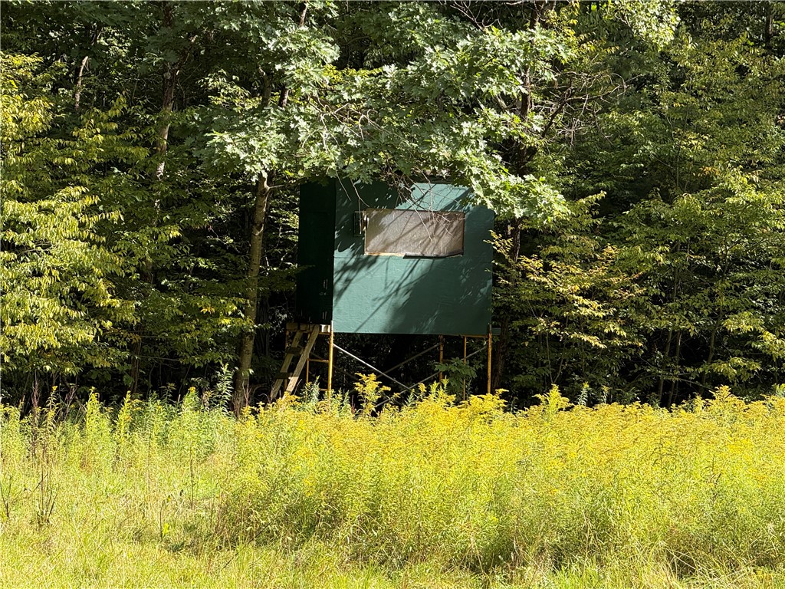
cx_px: 392
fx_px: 2721
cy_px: 294
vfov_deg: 12.3
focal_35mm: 120
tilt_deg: +0.8
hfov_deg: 16.4
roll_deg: +0.3
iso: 64
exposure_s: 1/393
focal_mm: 15.66
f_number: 2.8
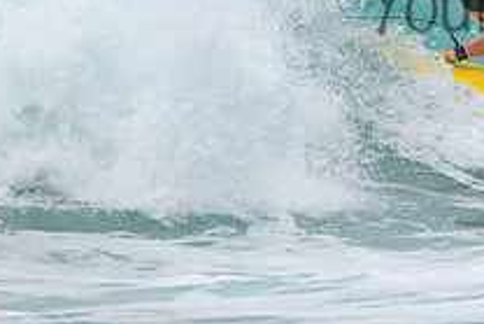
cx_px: 607
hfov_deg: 0.9
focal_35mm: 2233
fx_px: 30041
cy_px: -22
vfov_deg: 0.6
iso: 1000
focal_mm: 800
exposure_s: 1/3200
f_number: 11
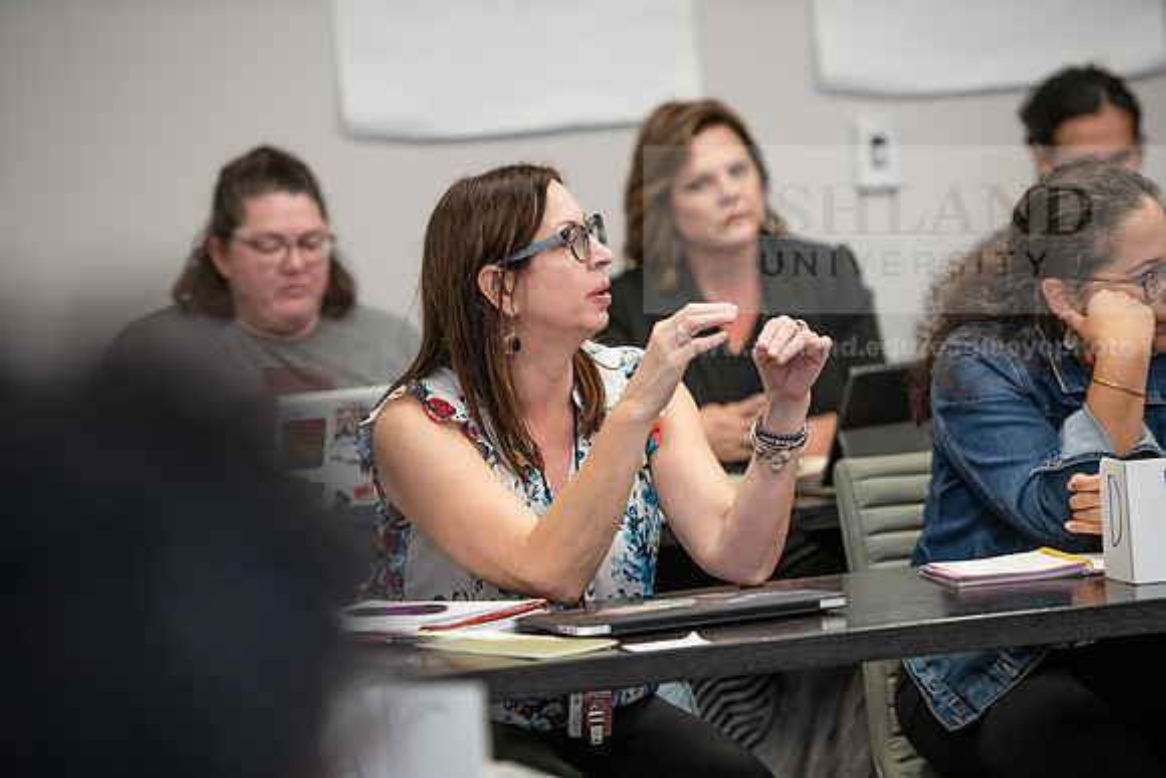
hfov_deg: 12.8
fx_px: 5183
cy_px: 389
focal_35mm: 160
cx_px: 583
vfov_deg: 8.6
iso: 1250
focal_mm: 160
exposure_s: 1/200
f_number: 2.8
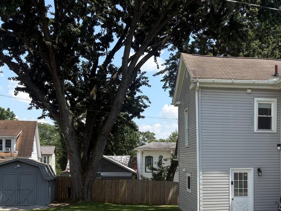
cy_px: 154
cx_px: 227
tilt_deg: +1.5
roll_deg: +0.2
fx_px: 373
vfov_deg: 31.1
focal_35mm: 46
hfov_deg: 39.5
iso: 50
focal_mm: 5.96
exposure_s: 1/2639
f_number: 1.6
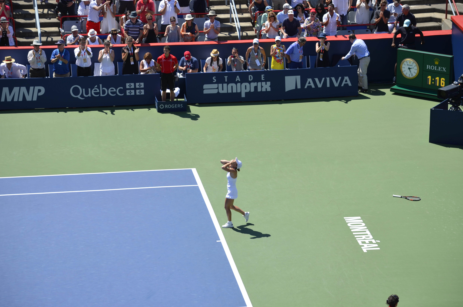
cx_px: 232
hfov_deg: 12.5
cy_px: 154
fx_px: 2118
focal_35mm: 165
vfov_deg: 8.3
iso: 100
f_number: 5.6
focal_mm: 110
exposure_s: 1/500
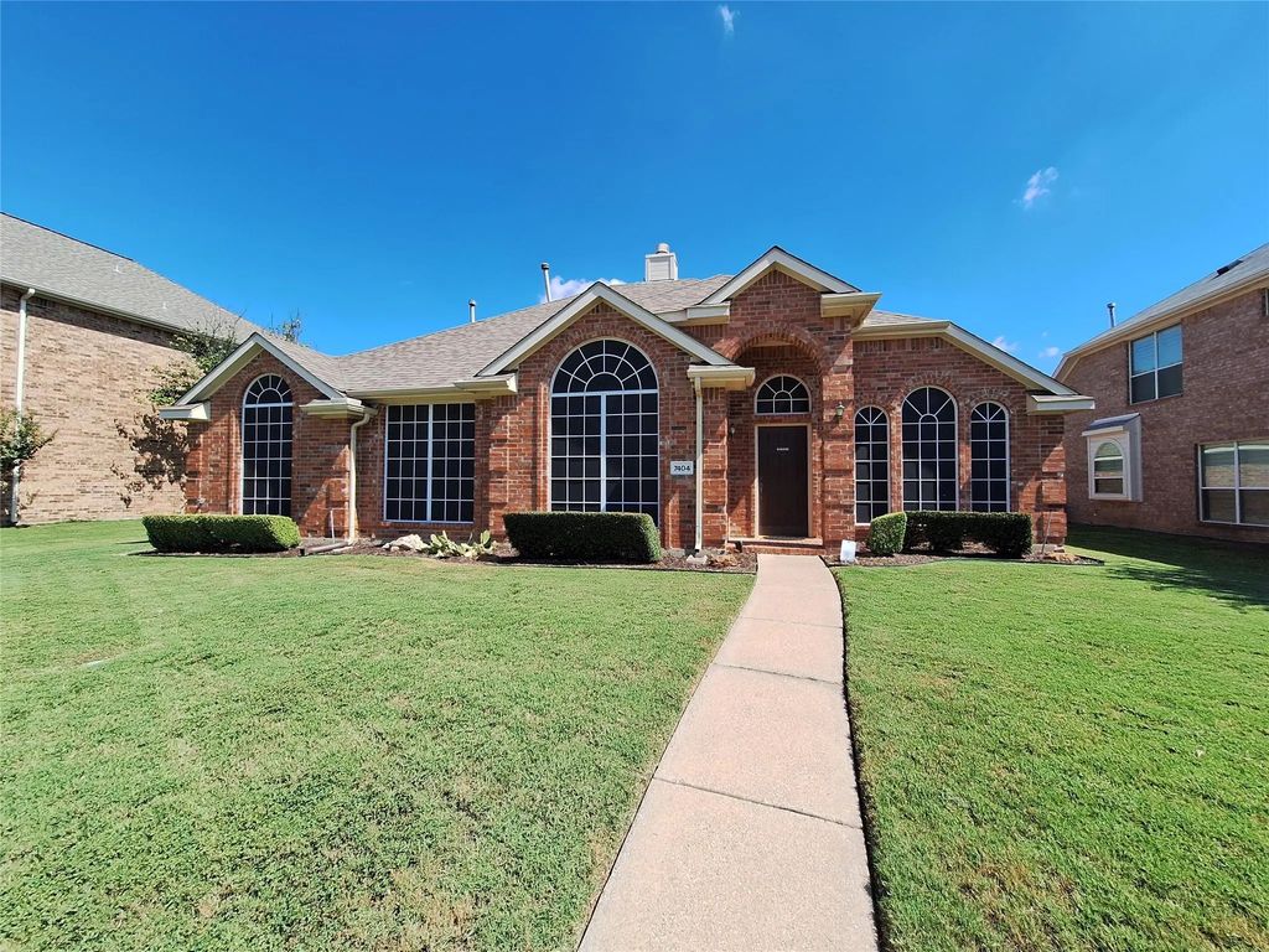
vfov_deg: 89.9
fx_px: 477
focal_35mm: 13
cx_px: 634
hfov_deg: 106.2
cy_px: 476
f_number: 2.2
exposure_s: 1/1145
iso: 40
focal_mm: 1.74
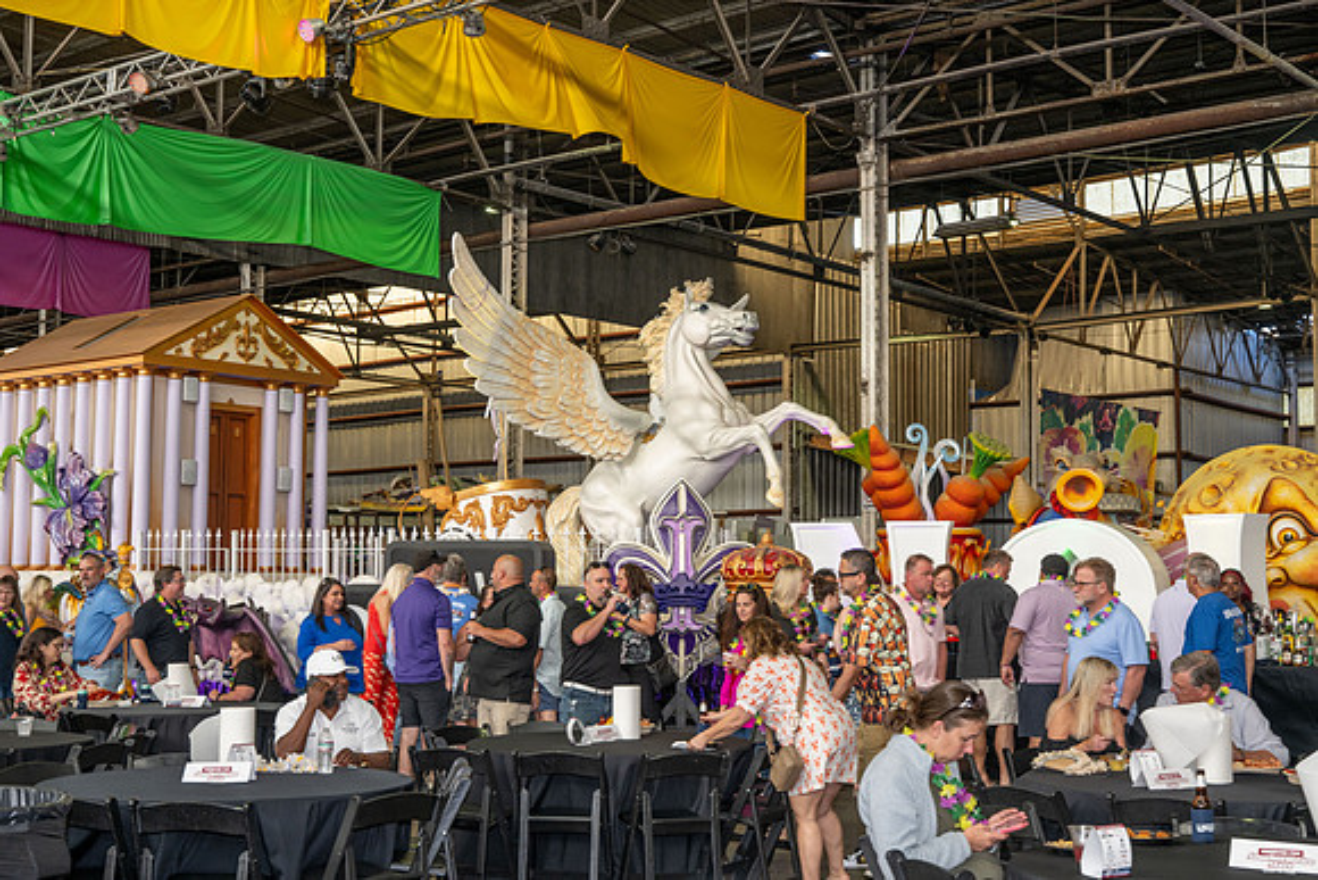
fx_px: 1684
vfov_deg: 29.3
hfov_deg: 42.7
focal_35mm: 46
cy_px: 440
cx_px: 659
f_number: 6.3
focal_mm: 46
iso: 450
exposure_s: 1/60
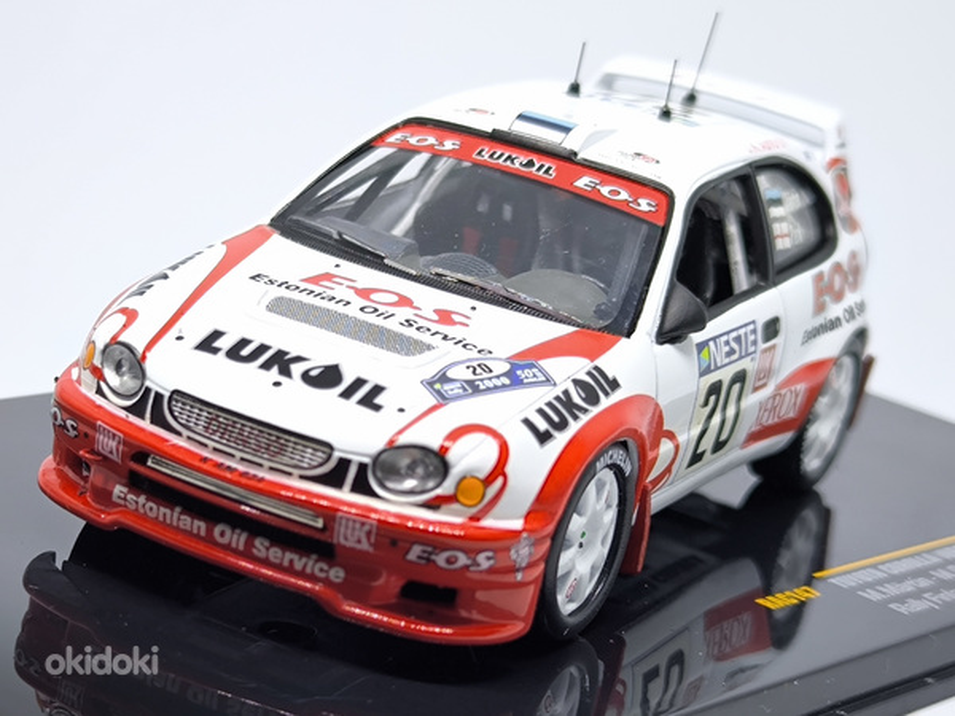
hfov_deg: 21.5
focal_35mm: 91
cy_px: 358
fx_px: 2511
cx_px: 478
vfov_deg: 16.2
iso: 80
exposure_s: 1/100
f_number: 1.9
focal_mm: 6.92
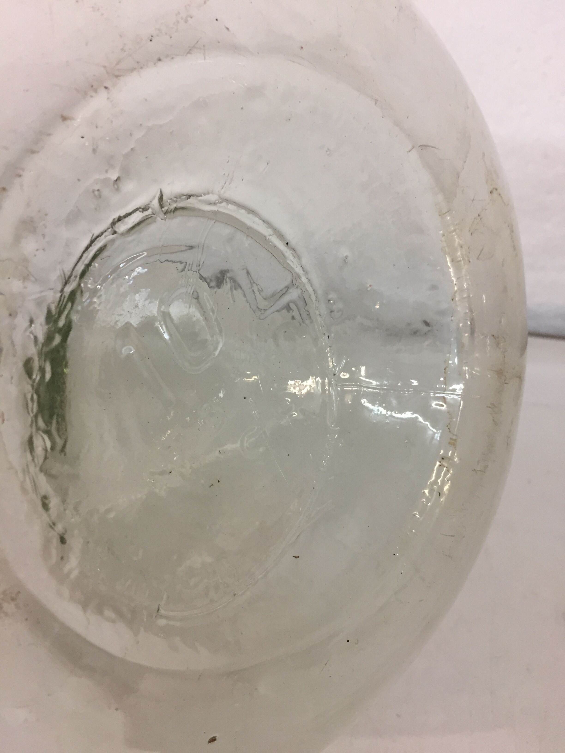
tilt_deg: -34.7
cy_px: 376
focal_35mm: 29
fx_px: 631
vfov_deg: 61.7
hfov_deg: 48.2
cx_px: 282
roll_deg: +1.9
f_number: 2.2
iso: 100
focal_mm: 4.15
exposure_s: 1/33
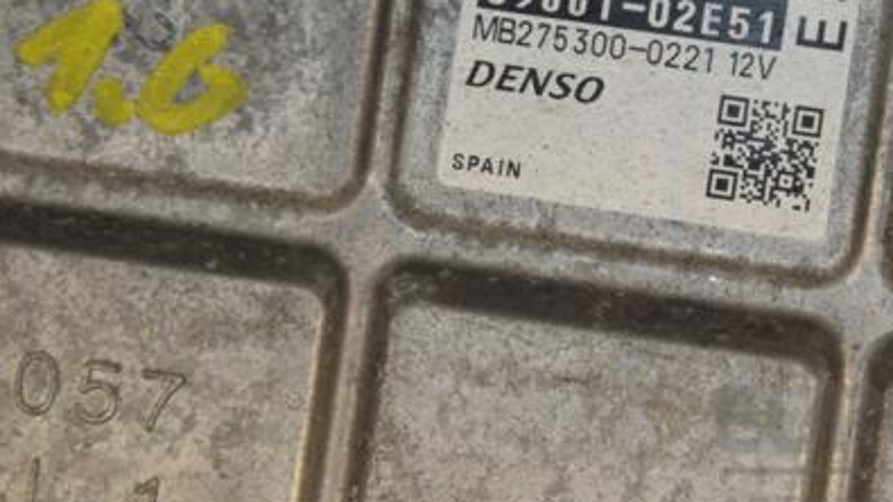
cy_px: 118
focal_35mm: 251
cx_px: 674
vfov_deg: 4.8
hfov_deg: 8.6
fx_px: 5937
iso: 800
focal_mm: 105
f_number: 8
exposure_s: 1/200
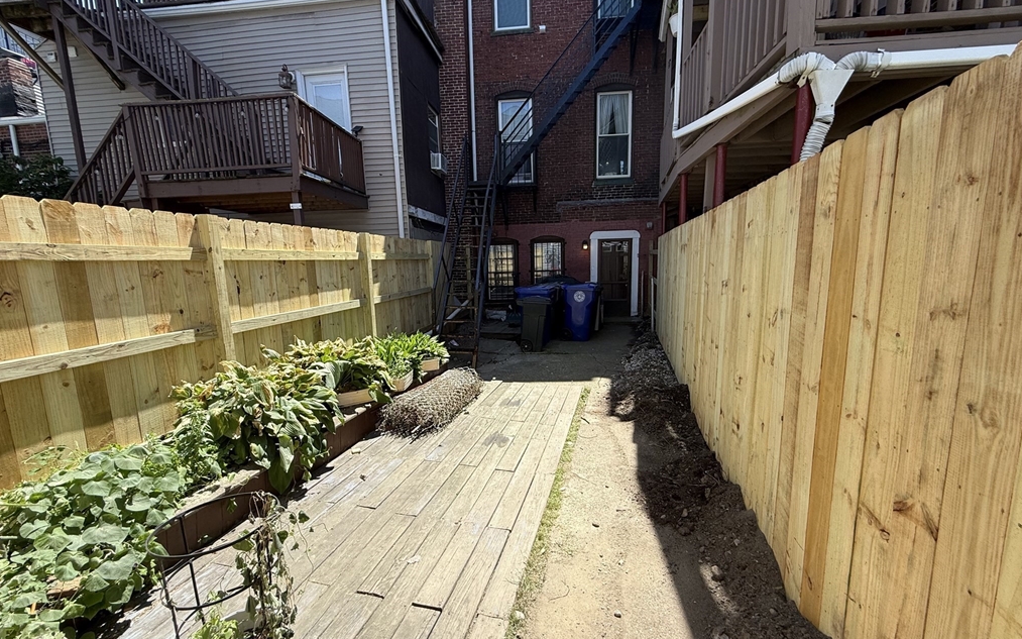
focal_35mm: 15
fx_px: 418
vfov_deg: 74.8
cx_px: 515
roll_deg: +1.9
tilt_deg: -8.6
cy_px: 326
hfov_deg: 101.5
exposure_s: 1/742
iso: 50
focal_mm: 2.22
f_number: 2.2
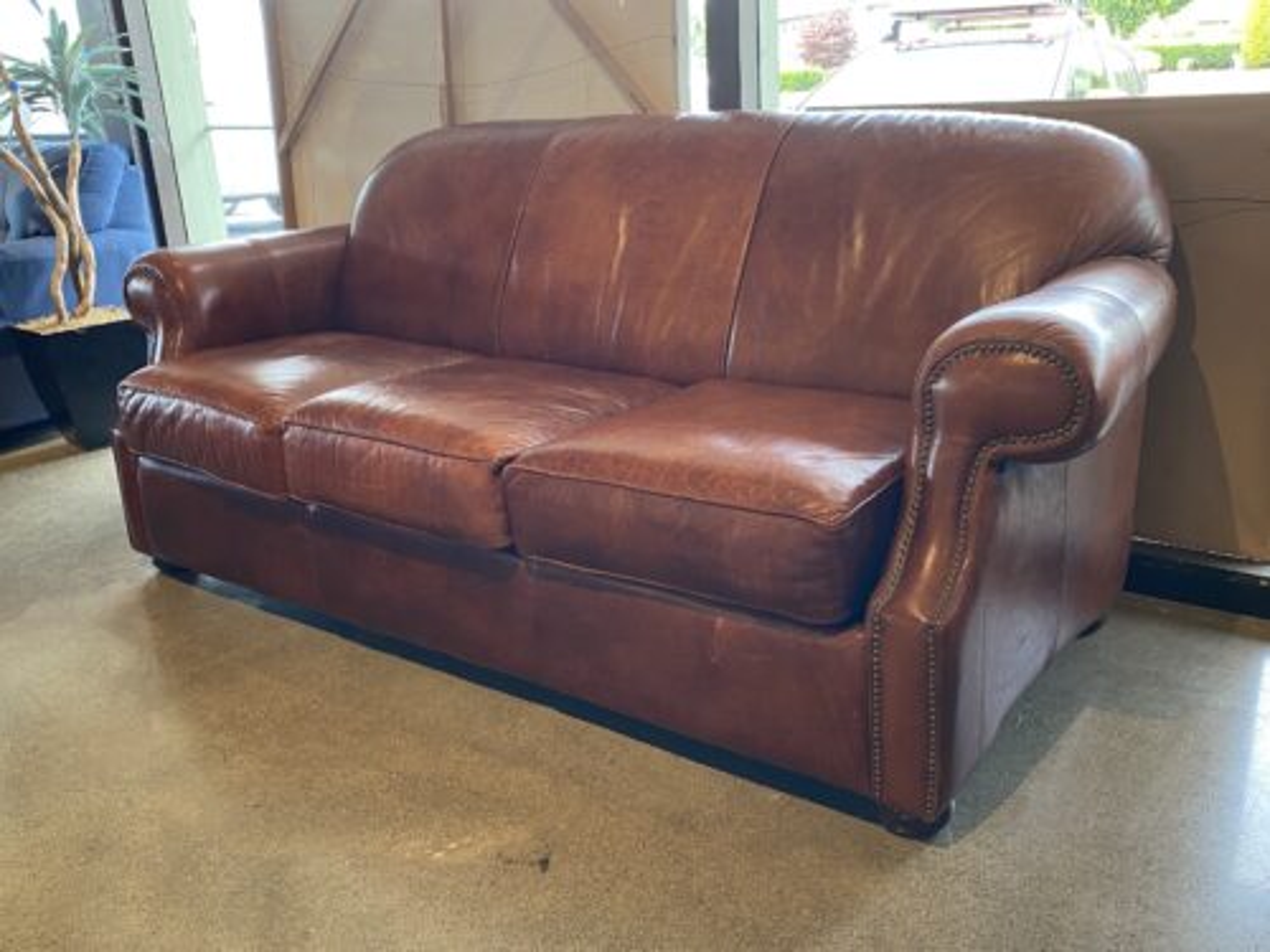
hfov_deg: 67.3
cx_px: 635
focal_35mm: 26
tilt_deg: -20.7
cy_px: 476
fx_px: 954
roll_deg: +3.7
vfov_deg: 53.1
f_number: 1.8
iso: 125
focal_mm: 4.25
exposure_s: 1/95
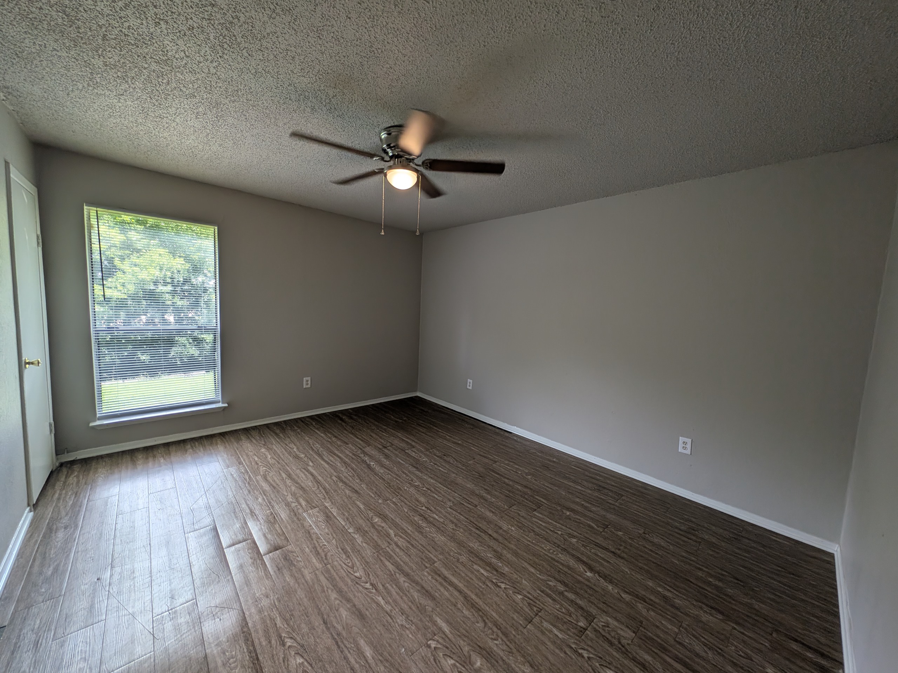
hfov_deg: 110.5
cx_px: 449
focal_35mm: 12
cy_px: 336
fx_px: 311
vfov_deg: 94.5
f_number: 1.95
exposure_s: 1/120
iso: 53
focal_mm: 2.23
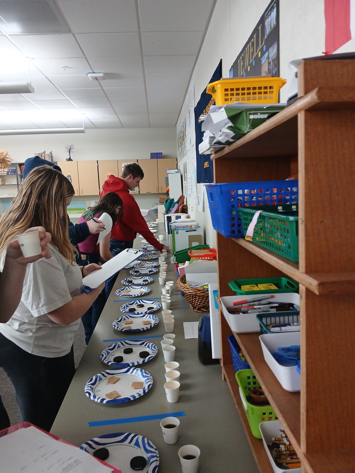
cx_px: 178
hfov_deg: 53.1
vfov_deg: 67.3
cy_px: 236
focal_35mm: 26
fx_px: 356
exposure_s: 1/60
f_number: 1.8
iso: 200
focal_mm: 3.98
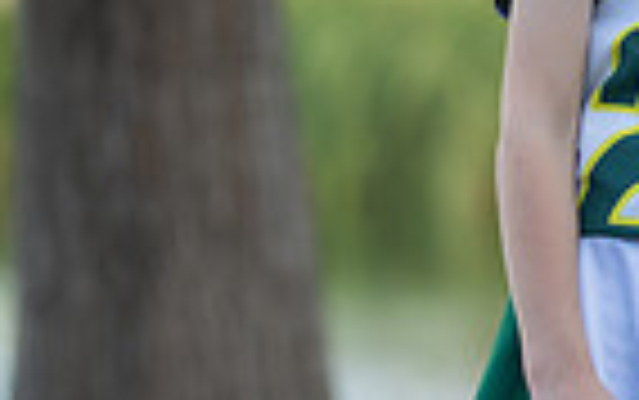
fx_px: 7181
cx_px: 828
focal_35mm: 412
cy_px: -70
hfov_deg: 5.1
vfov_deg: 3.2
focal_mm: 99
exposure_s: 1/320
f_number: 2.8
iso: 160
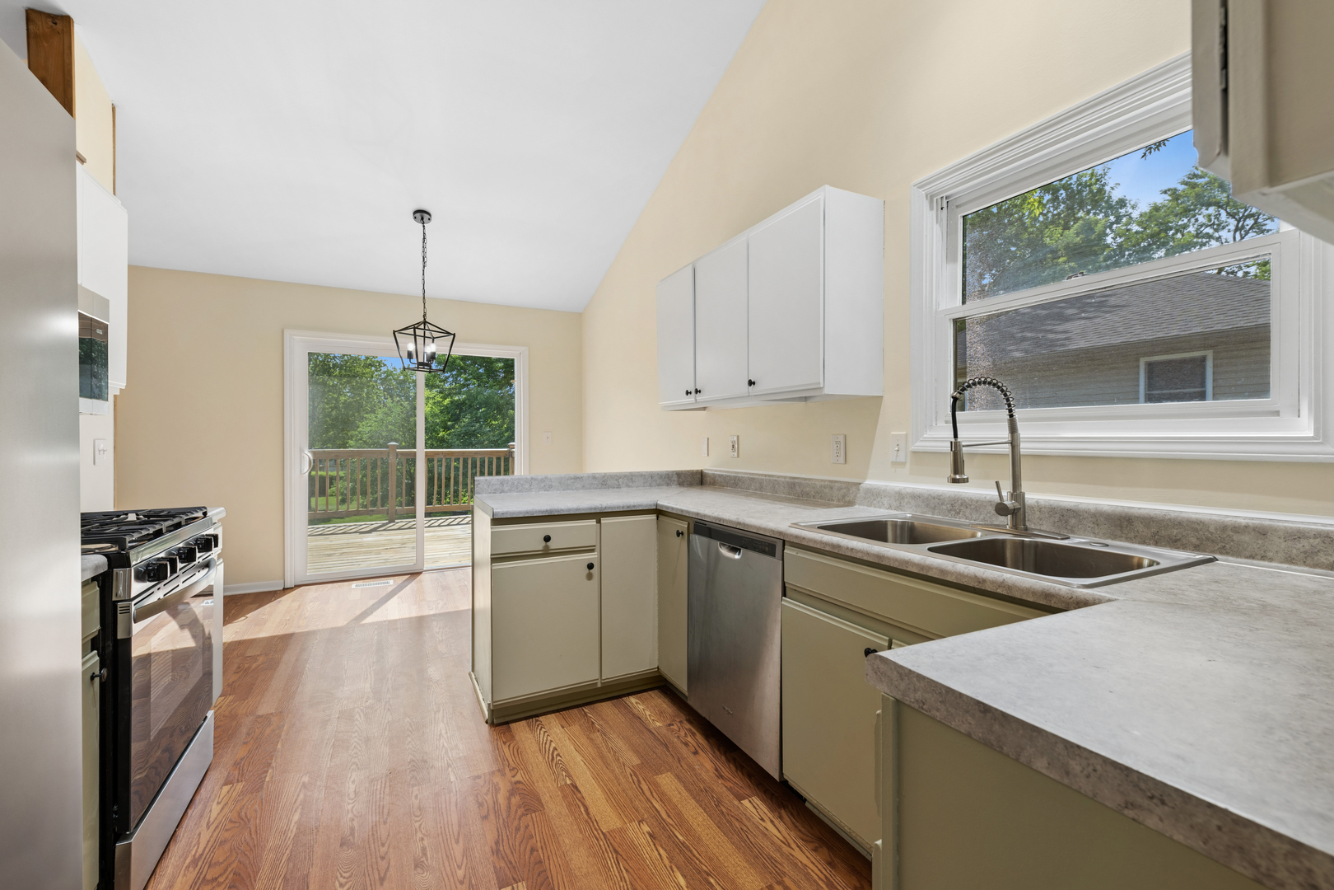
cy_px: 445
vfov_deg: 77.3
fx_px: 556
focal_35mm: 15
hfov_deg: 100.4
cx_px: 667
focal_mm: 15
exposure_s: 1/30
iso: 200
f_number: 8
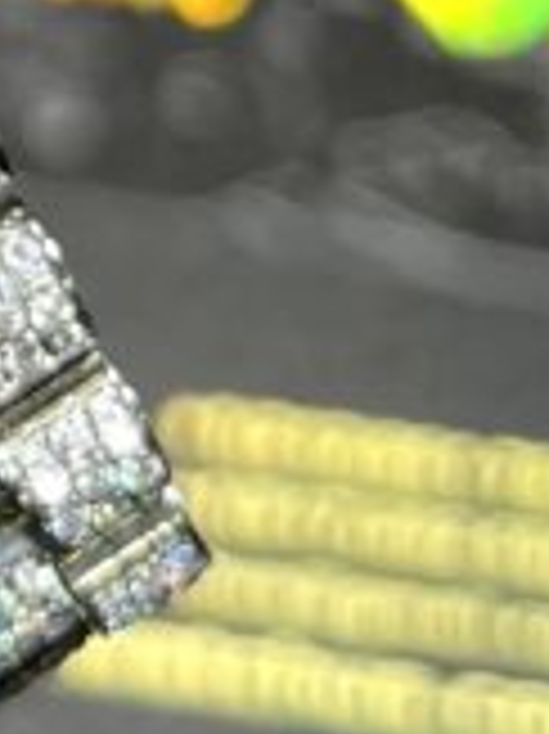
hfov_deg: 10.3
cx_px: -675
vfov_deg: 14.2
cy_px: -446
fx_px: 2710
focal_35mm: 128
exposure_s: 1/100
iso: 40
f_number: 1.5
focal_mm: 5.7
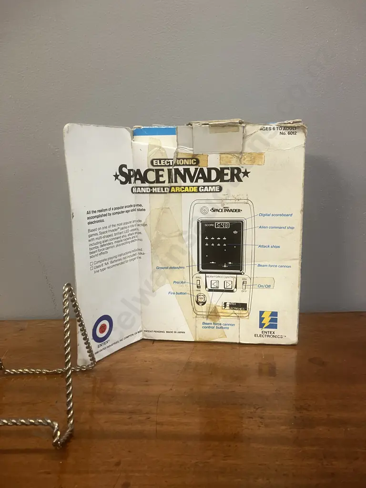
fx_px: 395
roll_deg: +0.6
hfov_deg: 49.7
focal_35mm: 28
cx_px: 183
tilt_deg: -10.5
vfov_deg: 63.4
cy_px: 244
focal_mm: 3.99
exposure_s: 1/50
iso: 125
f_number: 1.8
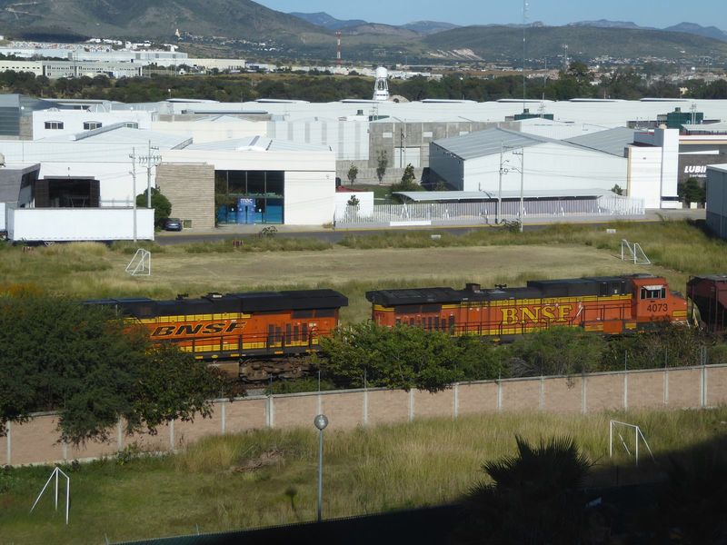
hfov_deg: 21.5
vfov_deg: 16.2
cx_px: 364
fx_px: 1911
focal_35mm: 91
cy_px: 272
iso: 80
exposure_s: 1/640
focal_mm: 15
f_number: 4.8
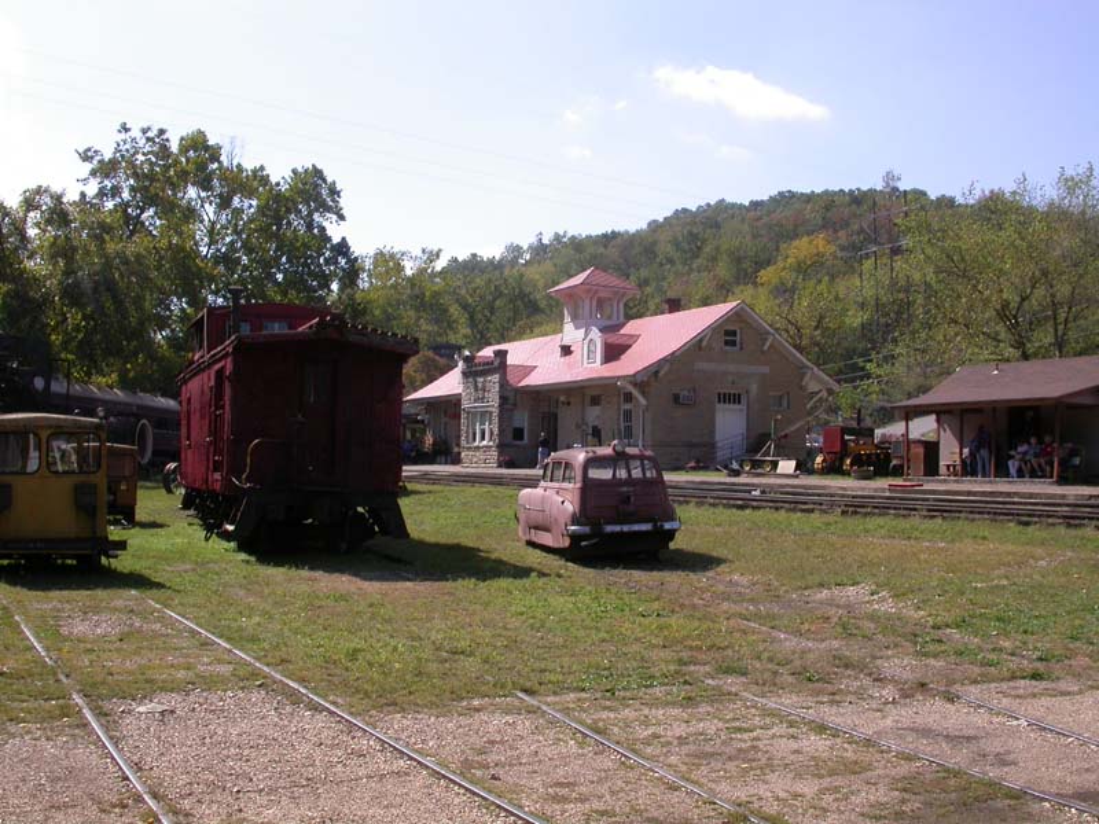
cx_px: 550
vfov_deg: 37.7
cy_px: 412
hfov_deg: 49.0
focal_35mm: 38
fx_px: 1206
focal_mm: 7.85
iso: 100
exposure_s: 1/268
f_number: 7.5
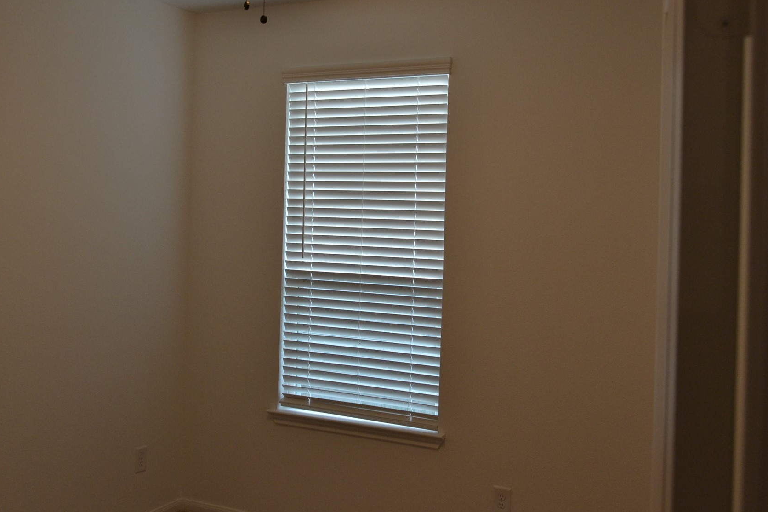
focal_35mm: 39
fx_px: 832
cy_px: 214
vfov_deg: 34.1
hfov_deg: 49.3
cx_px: 310
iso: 400
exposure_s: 1/100
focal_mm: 20
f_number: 5
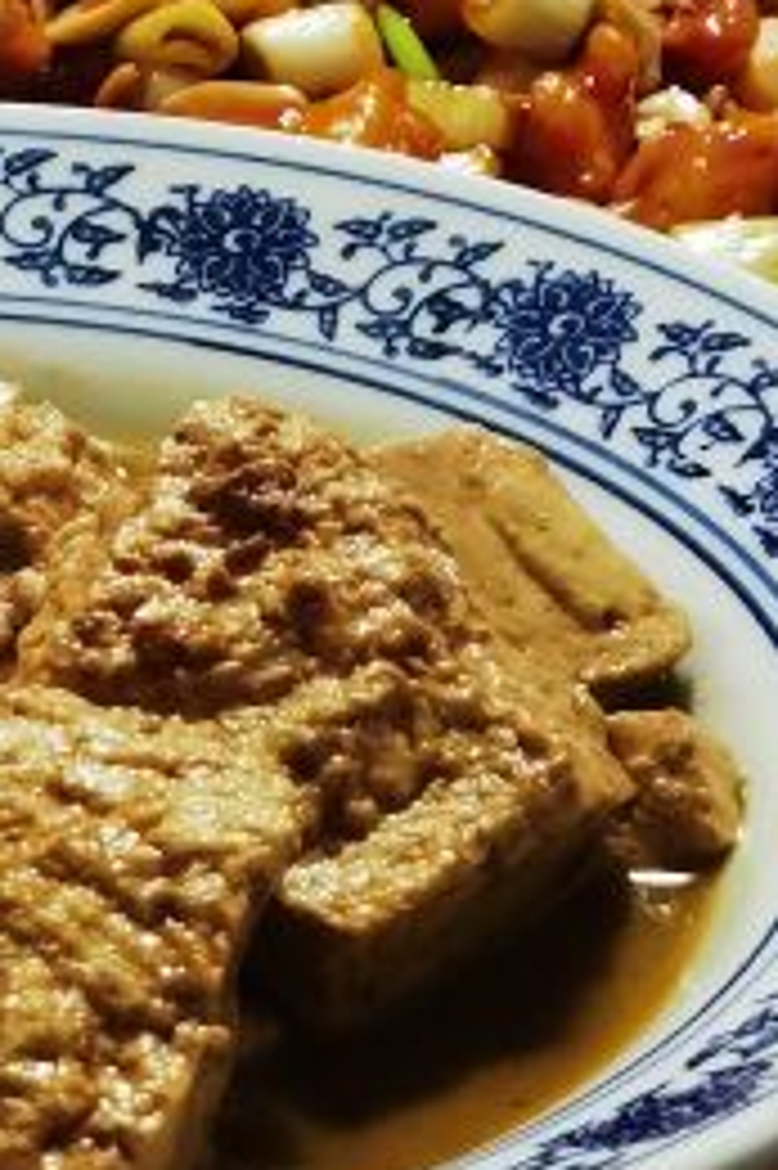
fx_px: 5712
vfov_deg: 11.7
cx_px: 162
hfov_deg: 7.8
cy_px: 468
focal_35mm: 176
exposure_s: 1/33.3
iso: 500
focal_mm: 6.71
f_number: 1.9
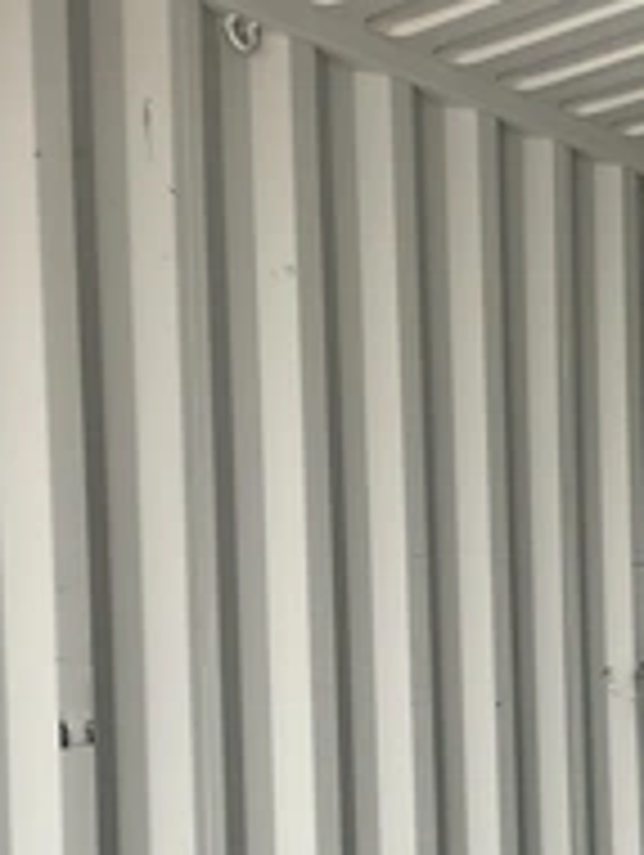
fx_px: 1510
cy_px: 639
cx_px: 450
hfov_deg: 23.9
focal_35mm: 61
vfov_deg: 31.1
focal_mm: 3
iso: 64
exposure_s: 1/79
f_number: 1.8
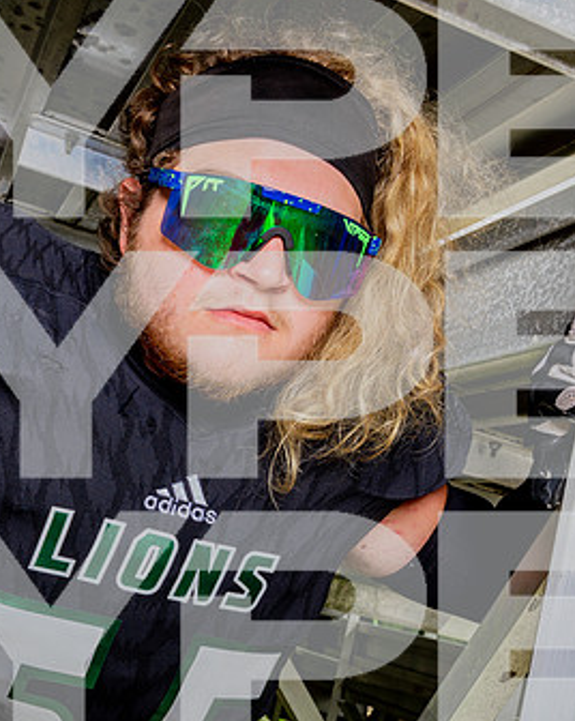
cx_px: 143
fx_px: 1044
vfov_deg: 37.8
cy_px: 461
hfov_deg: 30.3
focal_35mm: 49
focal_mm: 24
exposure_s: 1/250
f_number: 11
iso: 200
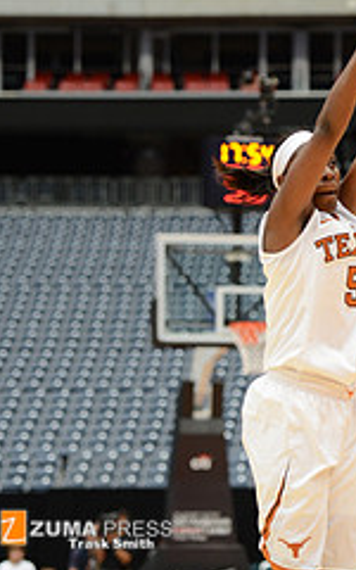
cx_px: 349
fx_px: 2670
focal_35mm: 172
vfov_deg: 12.2
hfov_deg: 7.6
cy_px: 318
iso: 1250
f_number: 2.8
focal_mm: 90
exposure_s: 1/1250
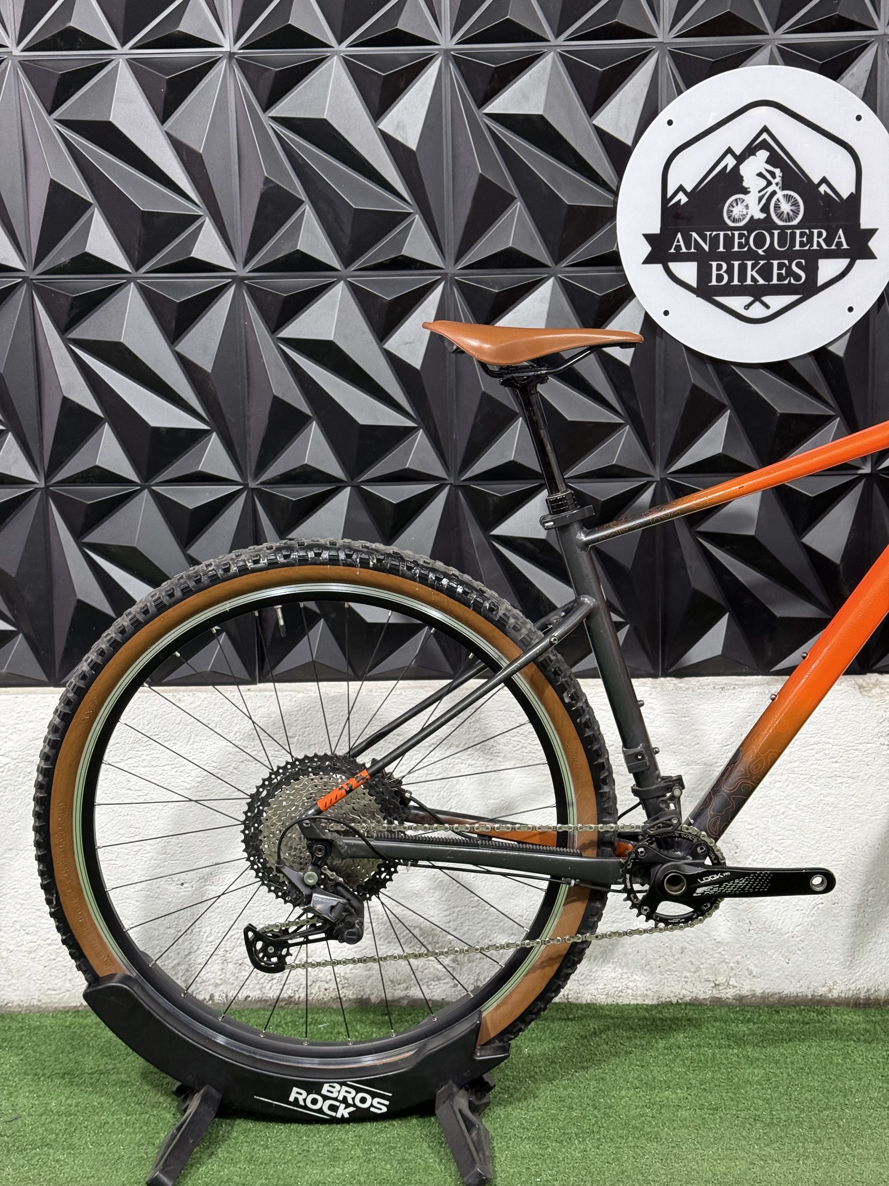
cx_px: 444
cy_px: 593
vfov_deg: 39.7
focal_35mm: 48
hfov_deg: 30.3
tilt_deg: -9.1
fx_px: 1644
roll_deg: +0.1
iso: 160
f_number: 1.78
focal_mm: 6.76
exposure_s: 1/60
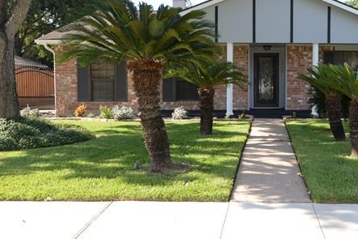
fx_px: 368
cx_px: 259
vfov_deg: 35.8
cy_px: 102
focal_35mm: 37
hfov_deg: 50.2
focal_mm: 16
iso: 400
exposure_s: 1/500
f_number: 5.6
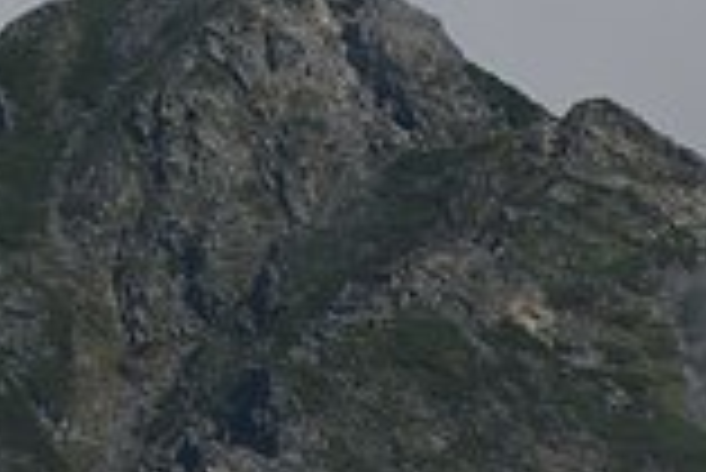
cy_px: -112
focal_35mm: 1463
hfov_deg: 1.4
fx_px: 28717
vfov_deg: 0.9
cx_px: 180
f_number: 9.5
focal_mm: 300
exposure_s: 1/750
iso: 200
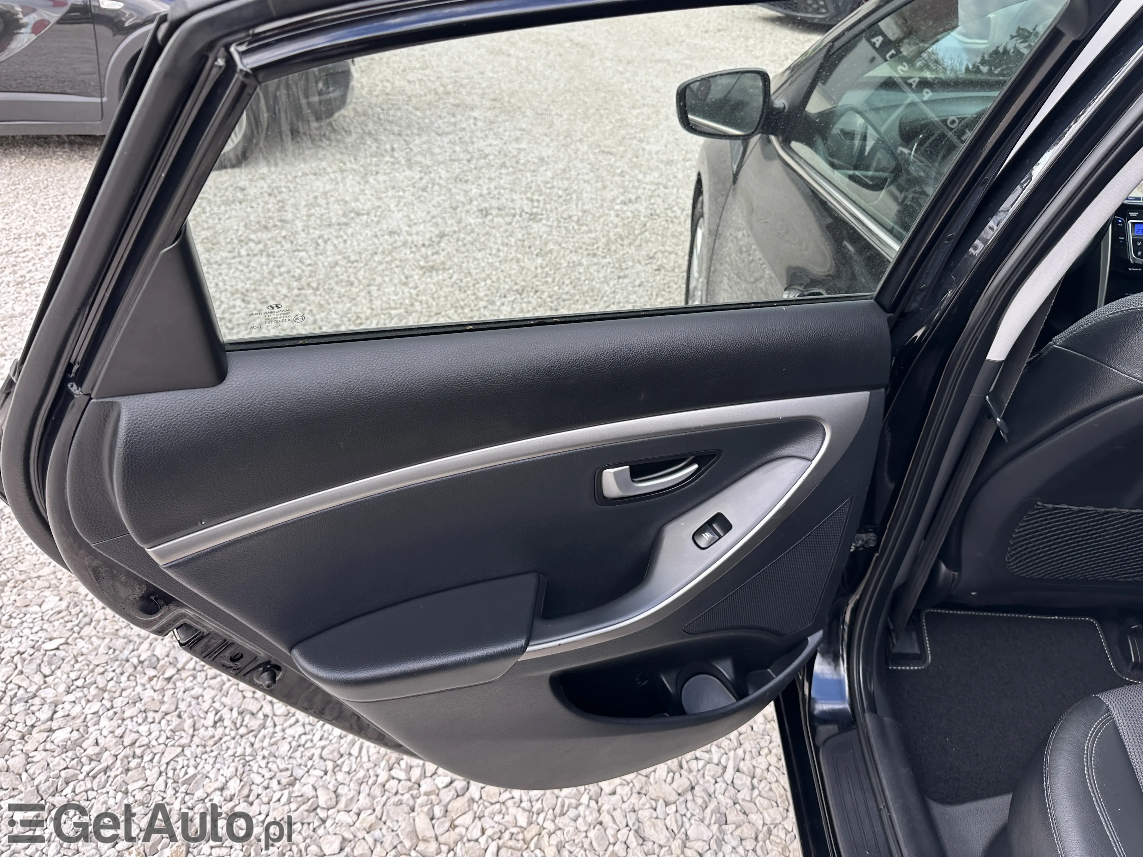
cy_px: 428
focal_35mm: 24
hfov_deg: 71.6
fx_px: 792
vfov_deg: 56.8
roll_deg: -3.7
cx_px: 572
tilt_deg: -32.7
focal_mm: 6.86
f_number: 1.78
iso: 64
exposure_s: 1/143
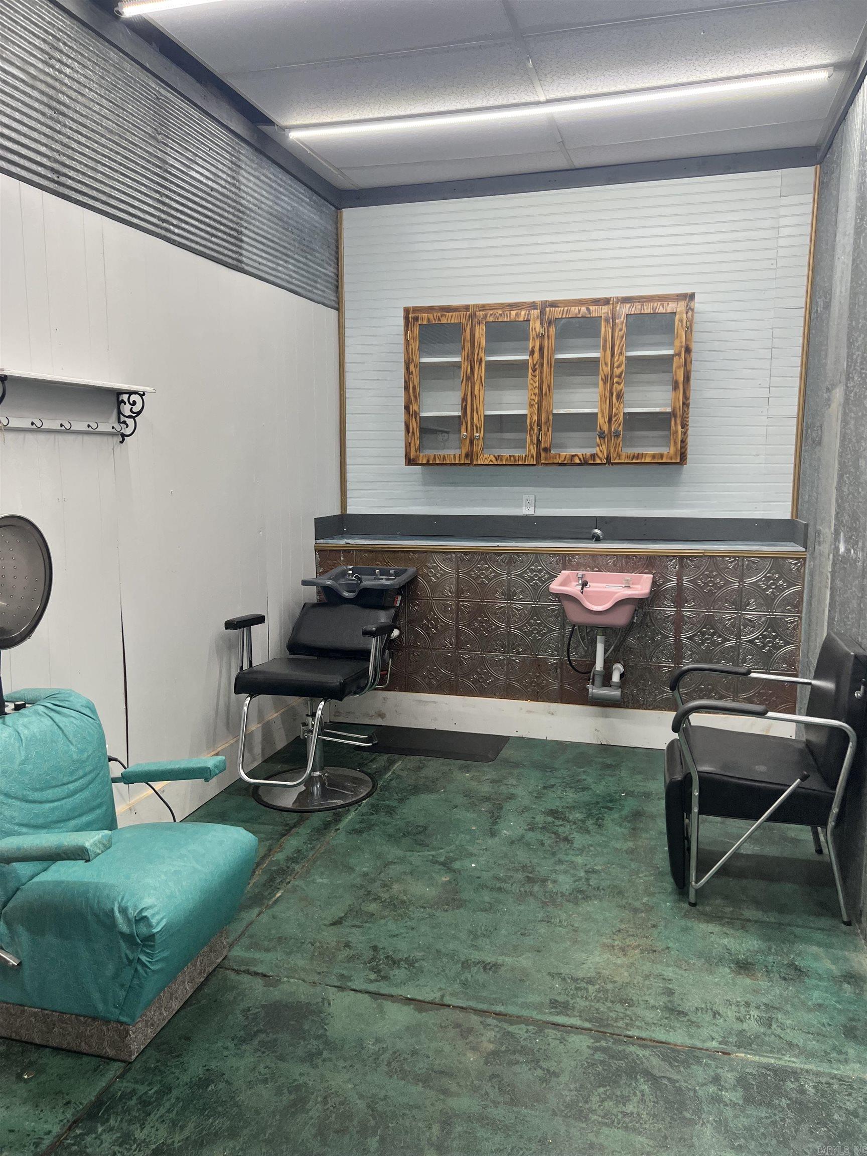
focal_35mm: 26
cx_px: 434
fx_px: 868
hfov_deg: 53.1
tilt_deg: -9.1
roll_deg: +0.3
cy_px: 578
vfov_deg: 67.3
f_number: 1.5
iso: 64
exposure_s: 1/120
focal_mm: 5.7
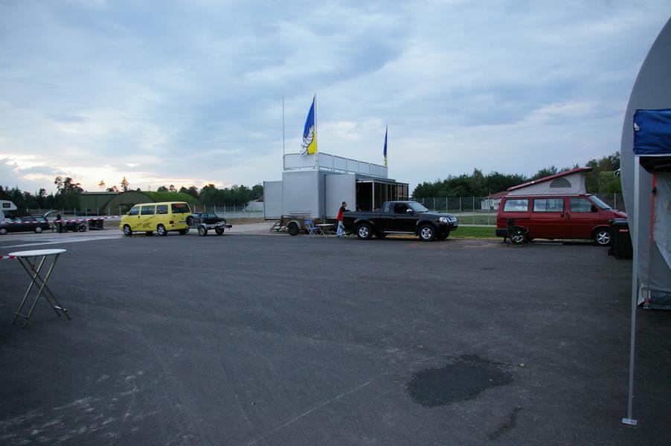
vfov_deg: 47.9
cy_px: 223
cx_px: 336
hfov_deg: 67.4
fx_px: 503
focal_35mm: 27
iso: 800
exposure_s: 1/20
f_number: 5.6
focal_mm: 18
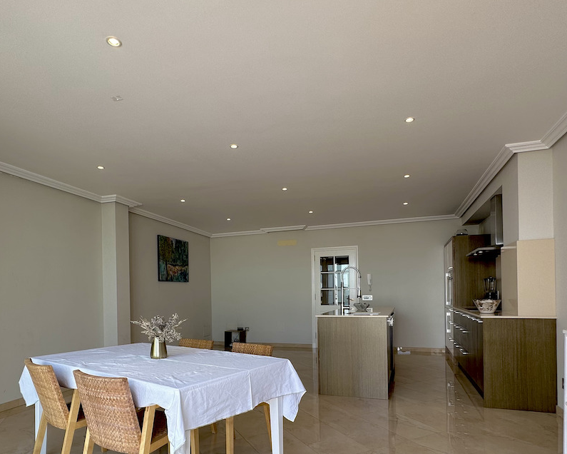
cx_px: 276
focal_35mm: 22
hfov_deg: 75.0
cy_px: 293
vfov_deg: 62.0
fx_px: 369
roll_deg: +1.6
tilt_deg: -0.2
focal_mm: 2.22
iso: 40
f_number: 2.2
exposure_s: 1/179
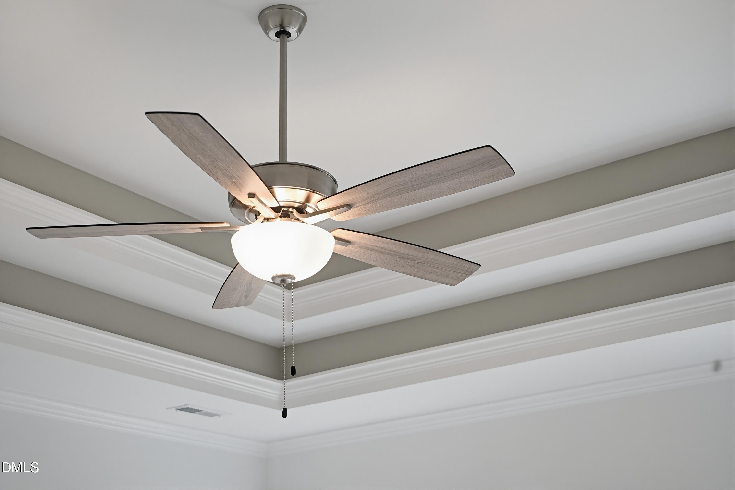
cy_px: 245
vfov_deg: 28.1
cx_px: 368
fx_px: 980
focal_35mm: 48
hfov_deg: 41.1
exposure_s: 1/160
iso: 500
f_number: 4.5
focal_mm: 48
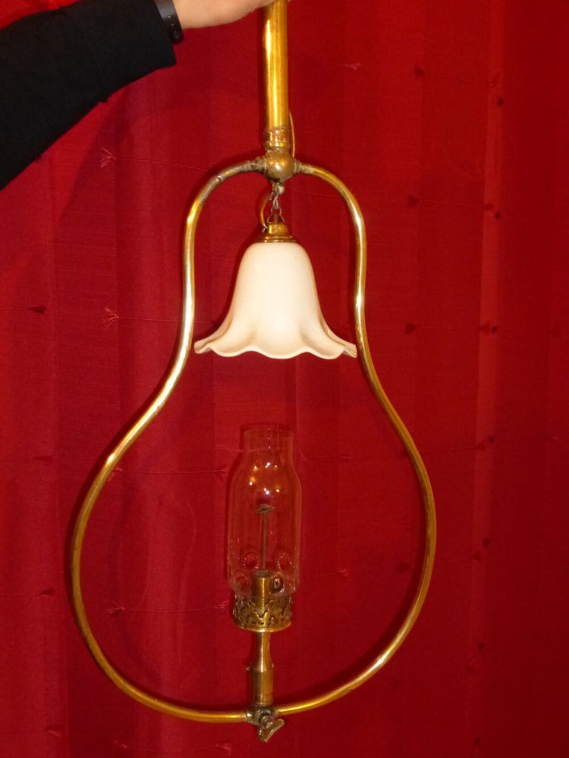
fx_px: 767
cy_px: 379
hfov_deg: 40.7
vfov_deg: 52.6
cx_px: 284
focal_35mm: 35
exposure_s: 1/15
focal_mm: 6.1
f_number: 3.7
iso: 800
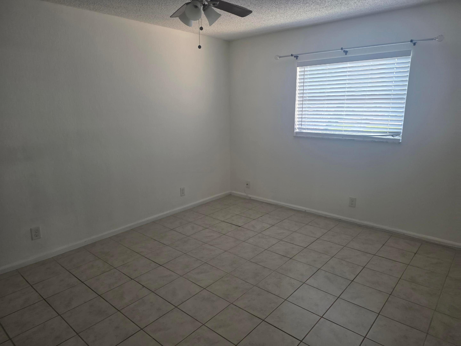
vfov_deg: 58.9
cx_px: 230
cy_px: 173
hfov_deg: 73.9
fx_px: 306
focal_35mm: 23
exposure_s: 1/120
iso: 125
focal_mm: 6.25
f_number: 1.7
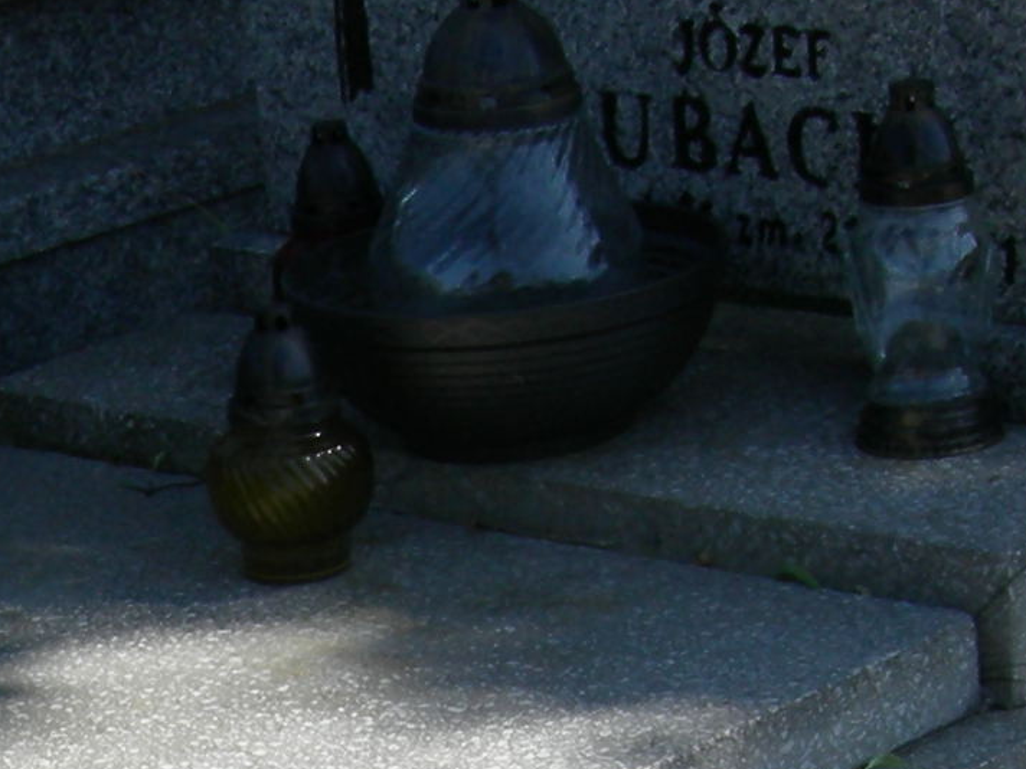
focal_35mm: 131
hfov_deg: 14.5
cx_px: -244
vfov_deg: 10.9
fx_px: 3883
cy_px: 1154
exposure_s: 1/205
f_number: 6.8
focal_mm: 7.5
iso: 64
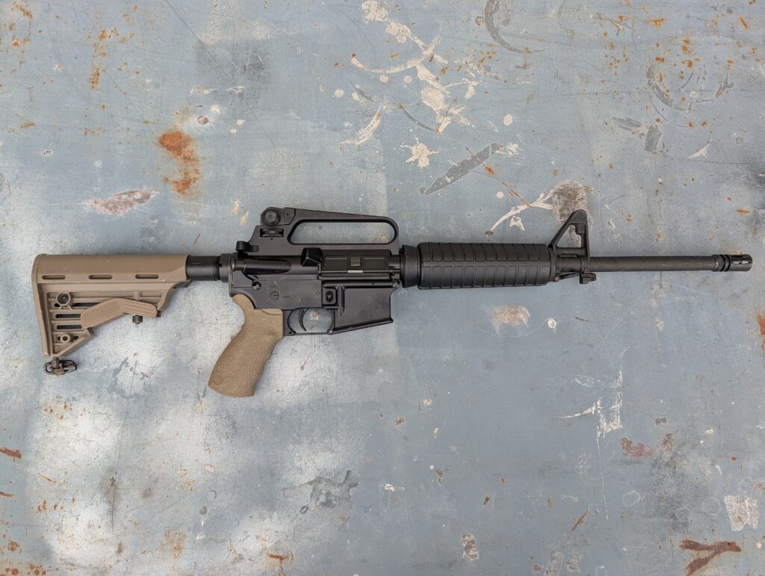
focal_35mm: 24
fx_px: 531
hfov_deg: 71.5
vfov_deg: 56.9
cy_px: 288
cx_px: 382
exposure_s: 1/339
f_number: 1.68
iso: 30
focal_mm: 6.9
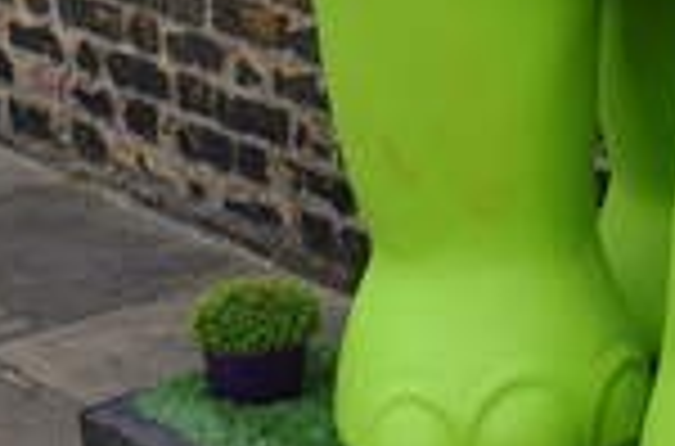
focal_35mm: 154
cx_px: 878
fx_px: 2878
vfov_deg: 8.7
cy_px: -169
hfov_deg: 12.9
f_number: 3.8
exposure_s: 1/40
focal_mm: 24
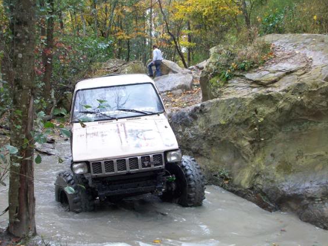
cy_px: 137
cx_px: 153
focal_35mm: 48
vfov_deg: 30.2
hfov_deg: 39.6
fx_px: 455
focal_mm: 7.1
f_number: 3.2
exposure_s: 1/151
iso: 80
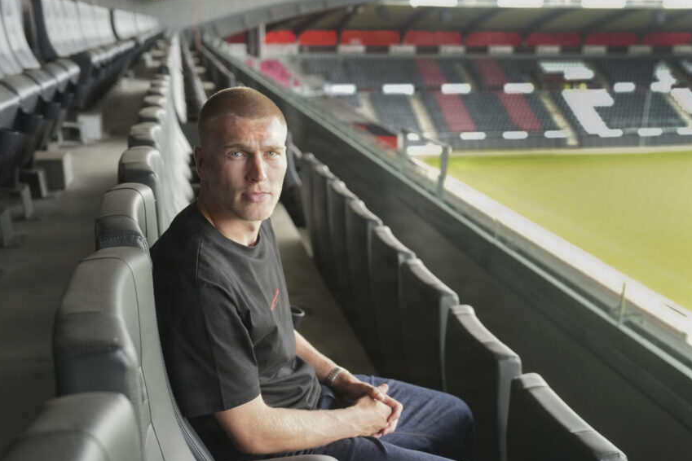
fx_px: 788
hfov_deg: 47.4
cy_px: 260
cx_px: 322
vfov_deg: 32.6
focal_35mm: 41
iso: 800
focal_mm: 34
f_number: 2.8
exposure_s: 1/400
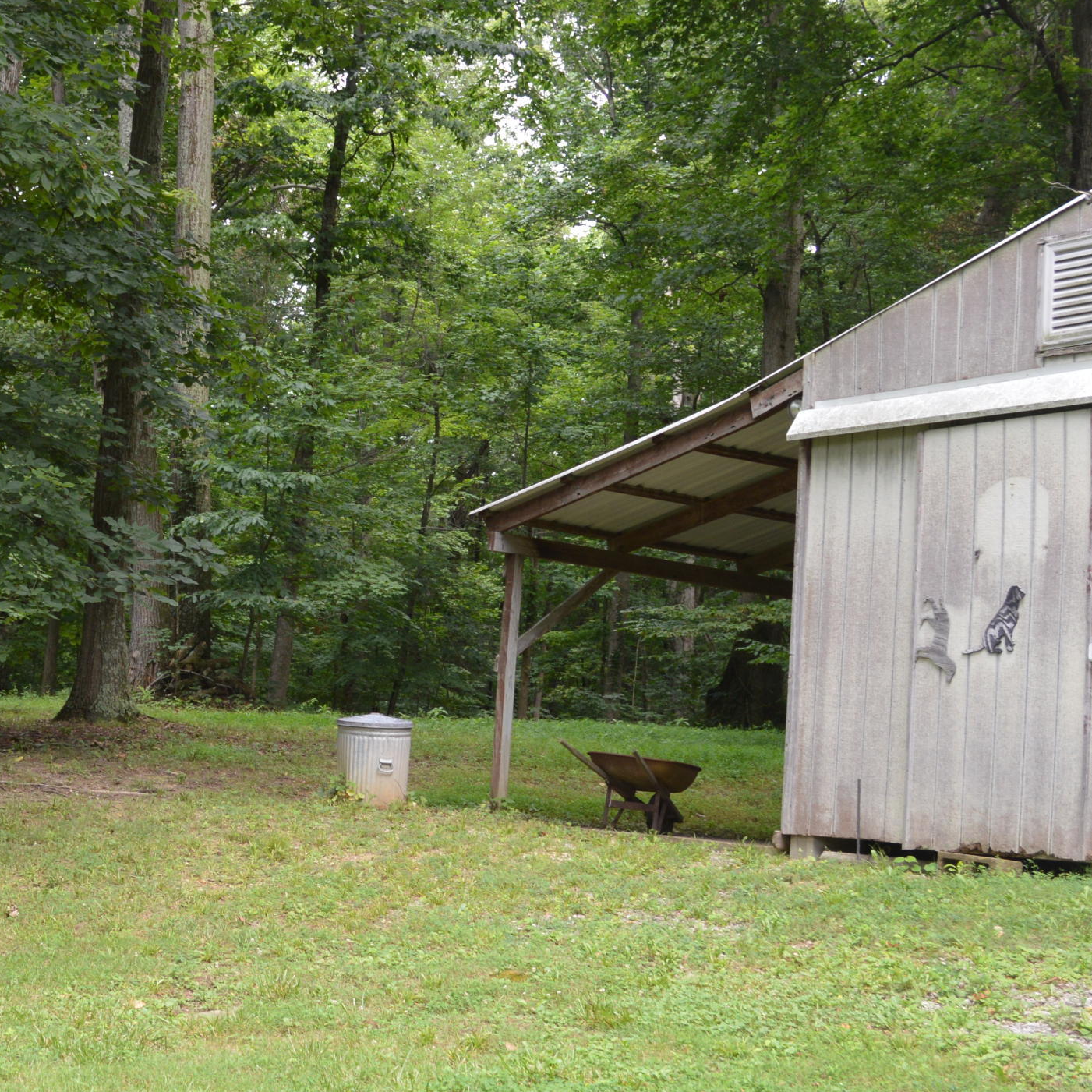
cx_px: 178
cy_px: 493
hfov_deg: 27.9
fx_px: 2141
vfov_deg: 28.6
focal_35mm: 60
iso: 320
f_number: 5.6
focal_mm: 22
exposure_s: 1/125
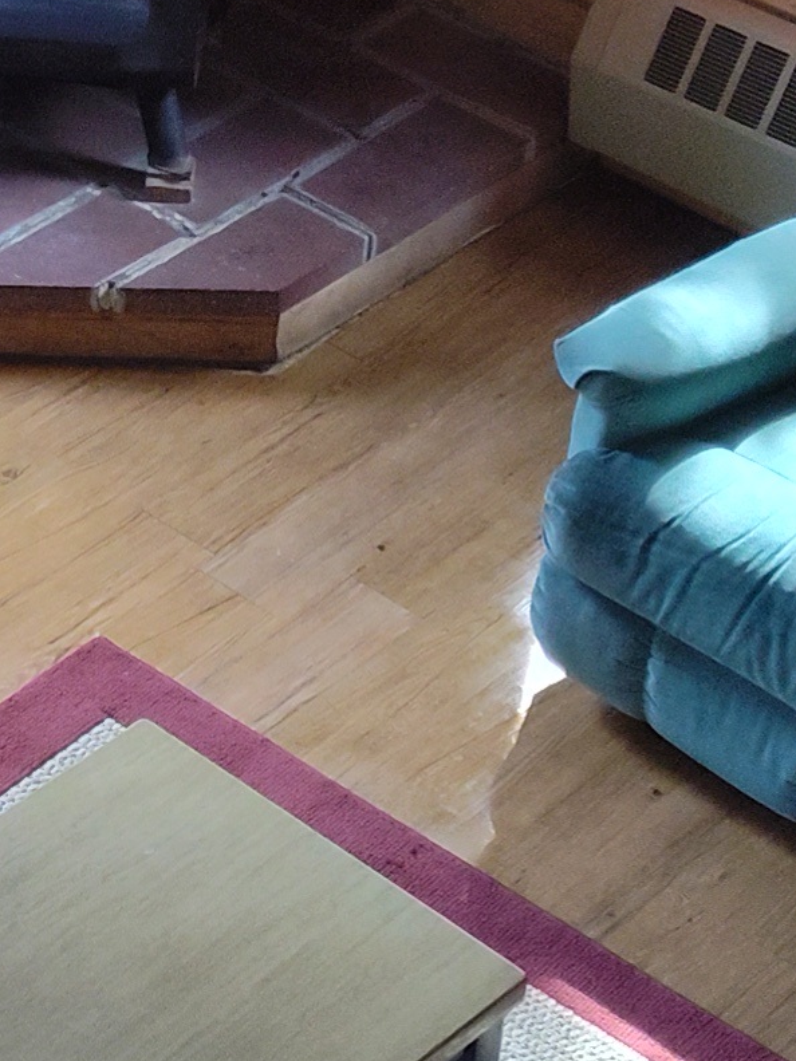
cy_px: 194
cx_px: -515
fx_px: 3649
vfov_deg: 16.4
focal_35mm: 119
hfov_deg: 11.7
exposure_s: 1/120
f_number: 1.8
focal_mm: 5.56
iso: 844
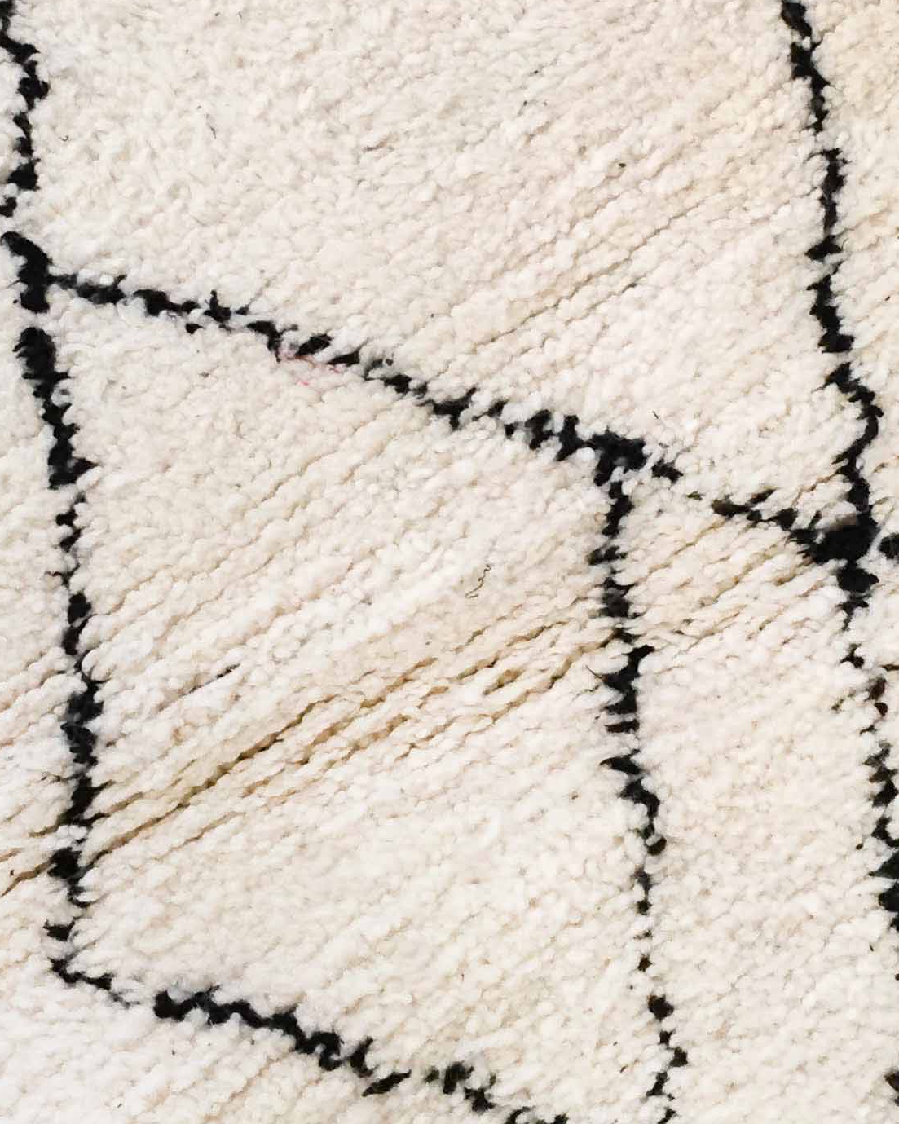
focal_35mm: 67
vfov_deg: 27.8
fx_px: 2229
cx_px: 406
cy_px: 251
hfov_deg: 22.8
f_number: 2.2
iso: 125
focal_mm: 4.15
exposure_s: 1/35
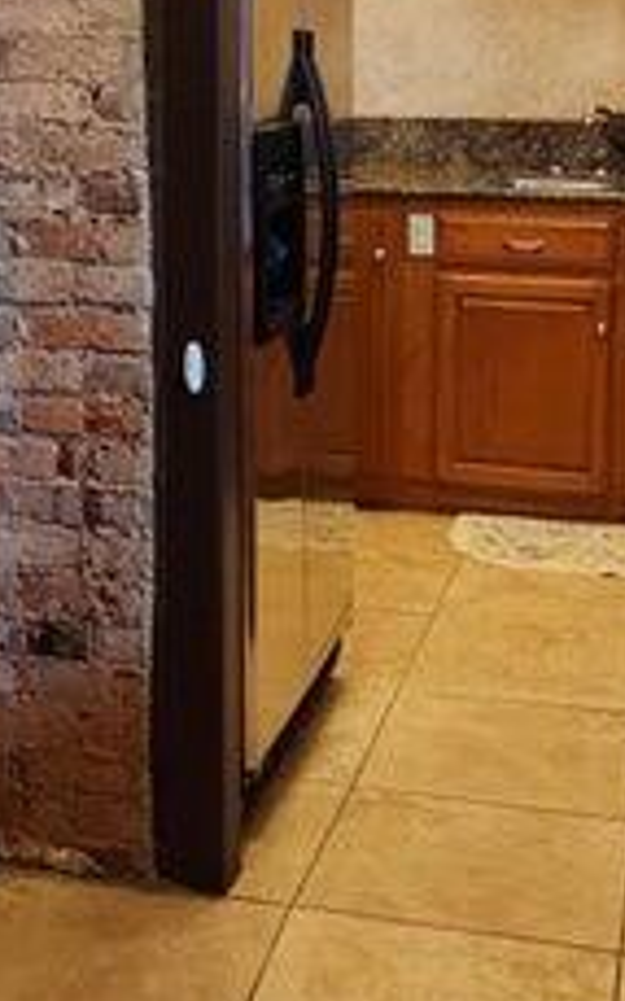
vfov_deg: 29.6
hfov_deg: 18.9
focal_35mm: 68
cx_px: 118
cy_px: 219
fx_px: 1854
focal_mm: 6.4
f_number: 1.8
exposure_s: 1/120
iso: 1000
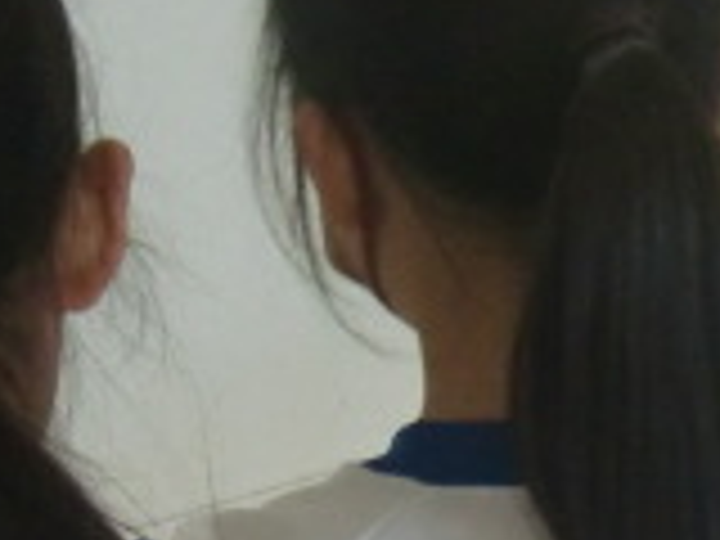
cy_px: 477
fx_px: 3162
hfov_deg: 12.2
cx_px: 1197
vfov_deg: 9.7
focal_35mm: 152
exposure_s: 1/60
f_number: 3.9
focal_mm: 6.66
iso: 320
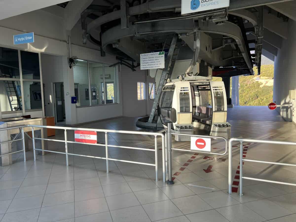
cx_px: 148
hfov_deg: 67.3
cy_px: 111
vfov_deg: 53.1
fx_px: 222
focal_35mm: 26
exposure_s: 1/121
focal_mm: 5.7
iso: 40
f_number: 1.5
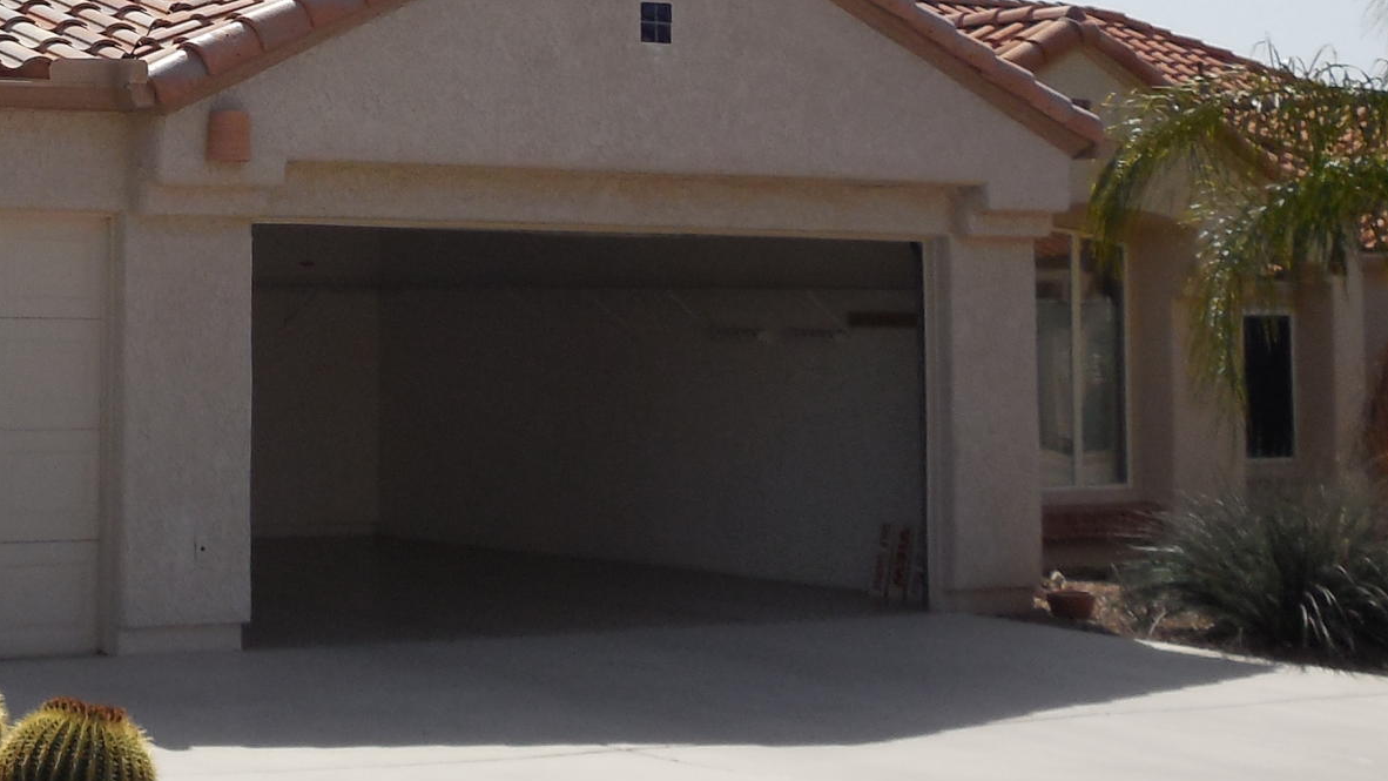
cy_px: -52
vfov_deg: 12.7
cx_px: -27
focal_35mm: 94
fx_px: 3460
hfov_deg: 21.8
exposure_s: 1/640
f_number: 6.8
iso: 125
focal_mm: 6.1
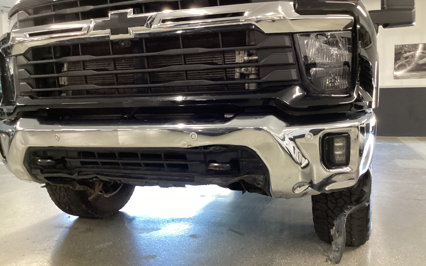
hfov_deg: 58.1
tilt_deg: -6.4
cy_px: 142
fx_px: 383
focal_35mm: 33
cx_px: 214
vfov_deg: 38.3
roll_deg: -0.6
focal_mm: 3.3
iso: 250
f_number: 2.4
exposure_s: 1/33
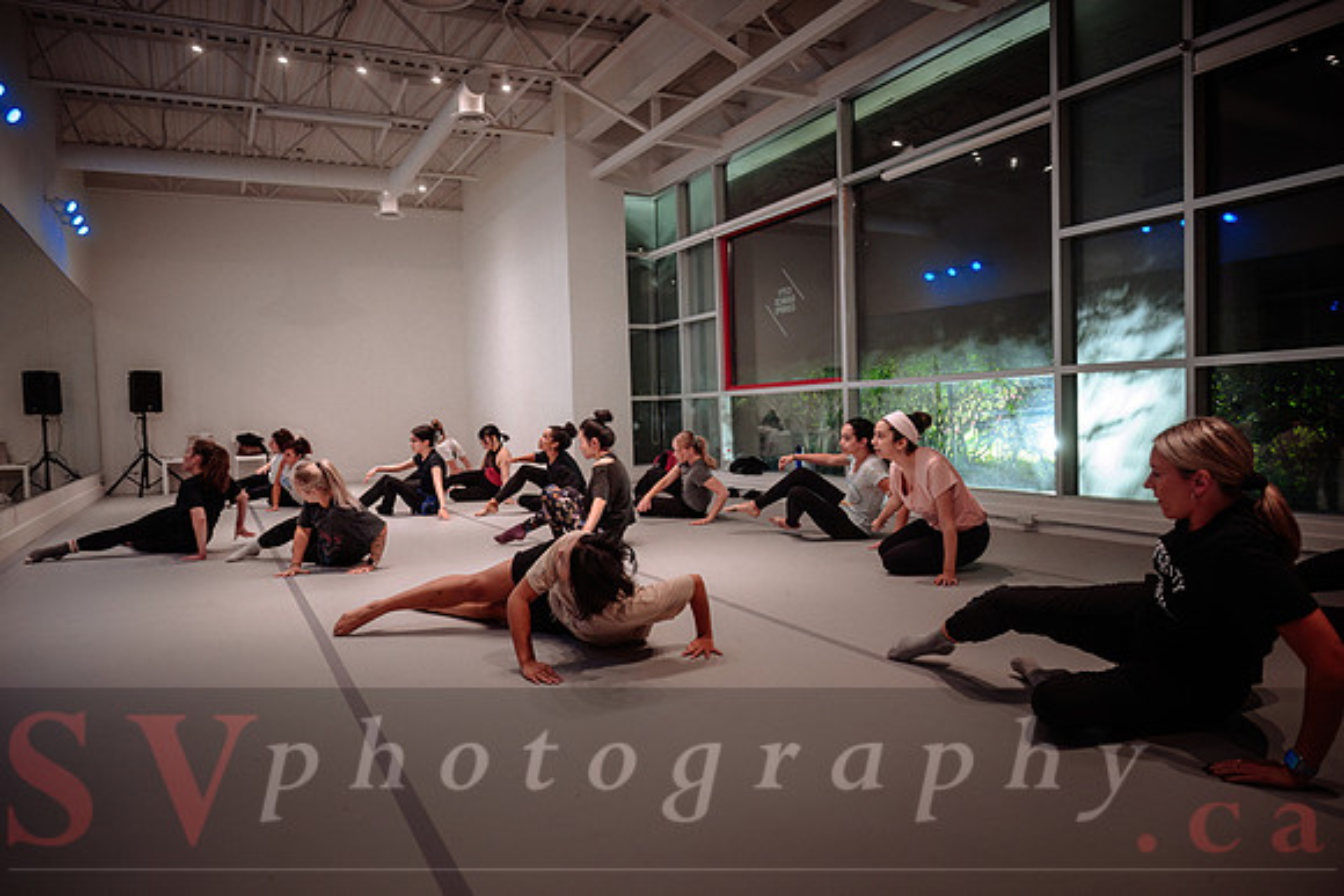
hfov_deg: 73.7
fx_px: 896
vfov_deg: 53.2
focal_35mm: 24
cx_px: 672
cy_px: 448
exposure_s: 1/160
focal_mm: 24
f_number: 2.8
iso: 1600
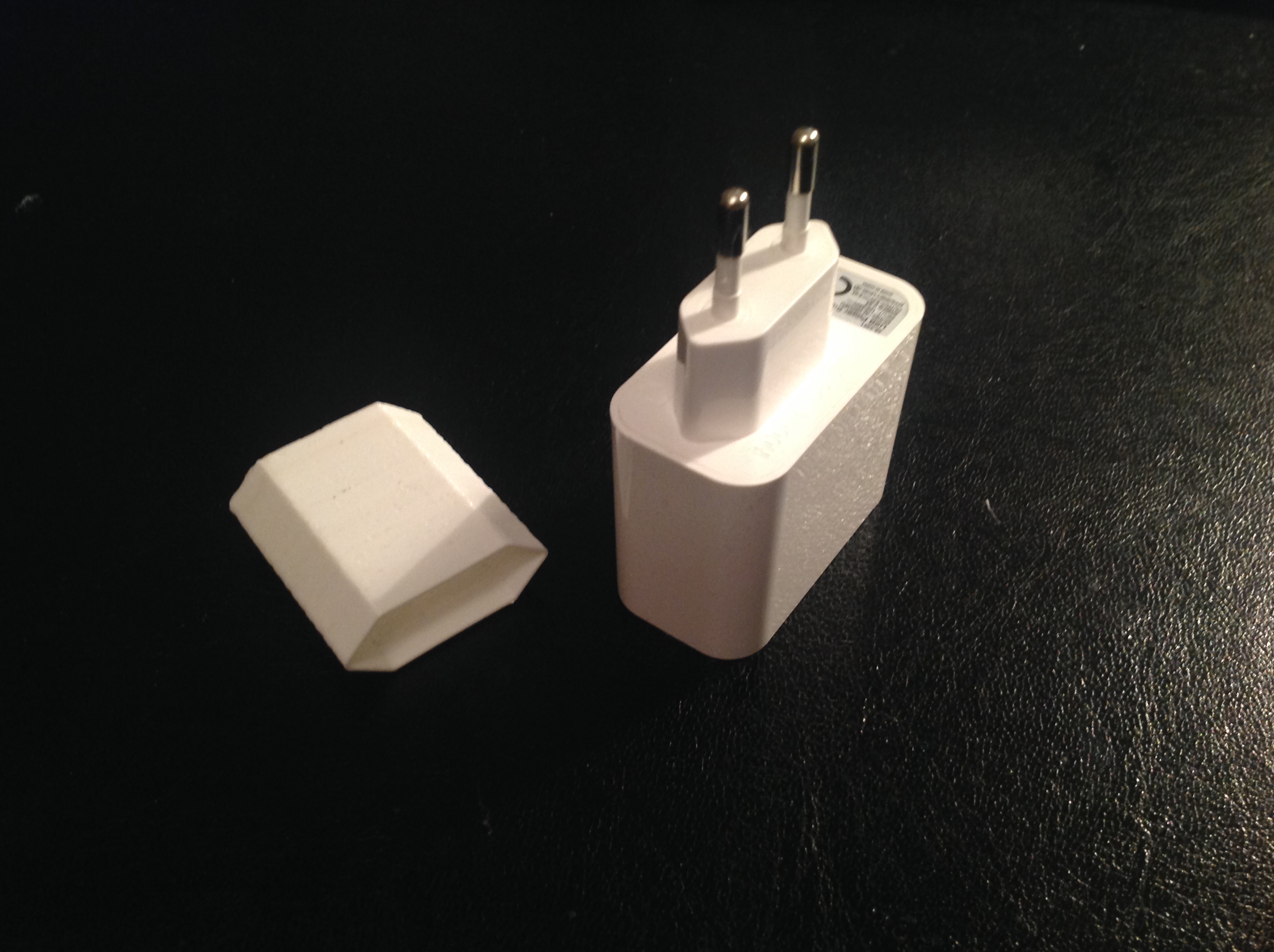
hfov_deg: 52.7
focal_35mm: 35
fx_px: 1286
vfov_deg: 40.6
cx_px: 637
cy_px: 476
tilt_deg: -46.0
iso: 125
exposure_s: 1/15
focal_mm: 4.28
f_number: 2.4
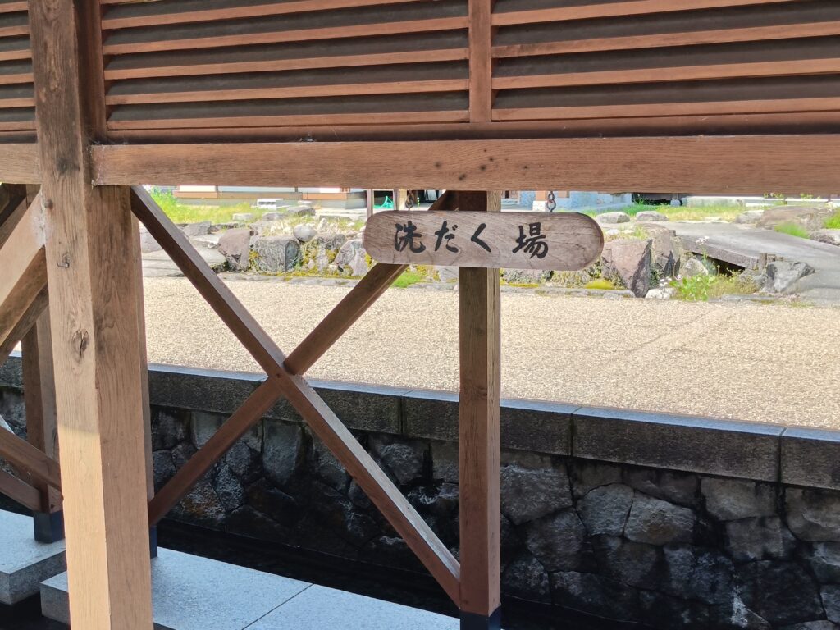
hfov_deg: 47.9
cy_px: 315
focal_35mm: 39
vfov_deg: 36.8
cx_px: 420
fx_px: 946
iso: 50
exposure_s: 1/135
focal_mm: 4.7
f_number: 1.7
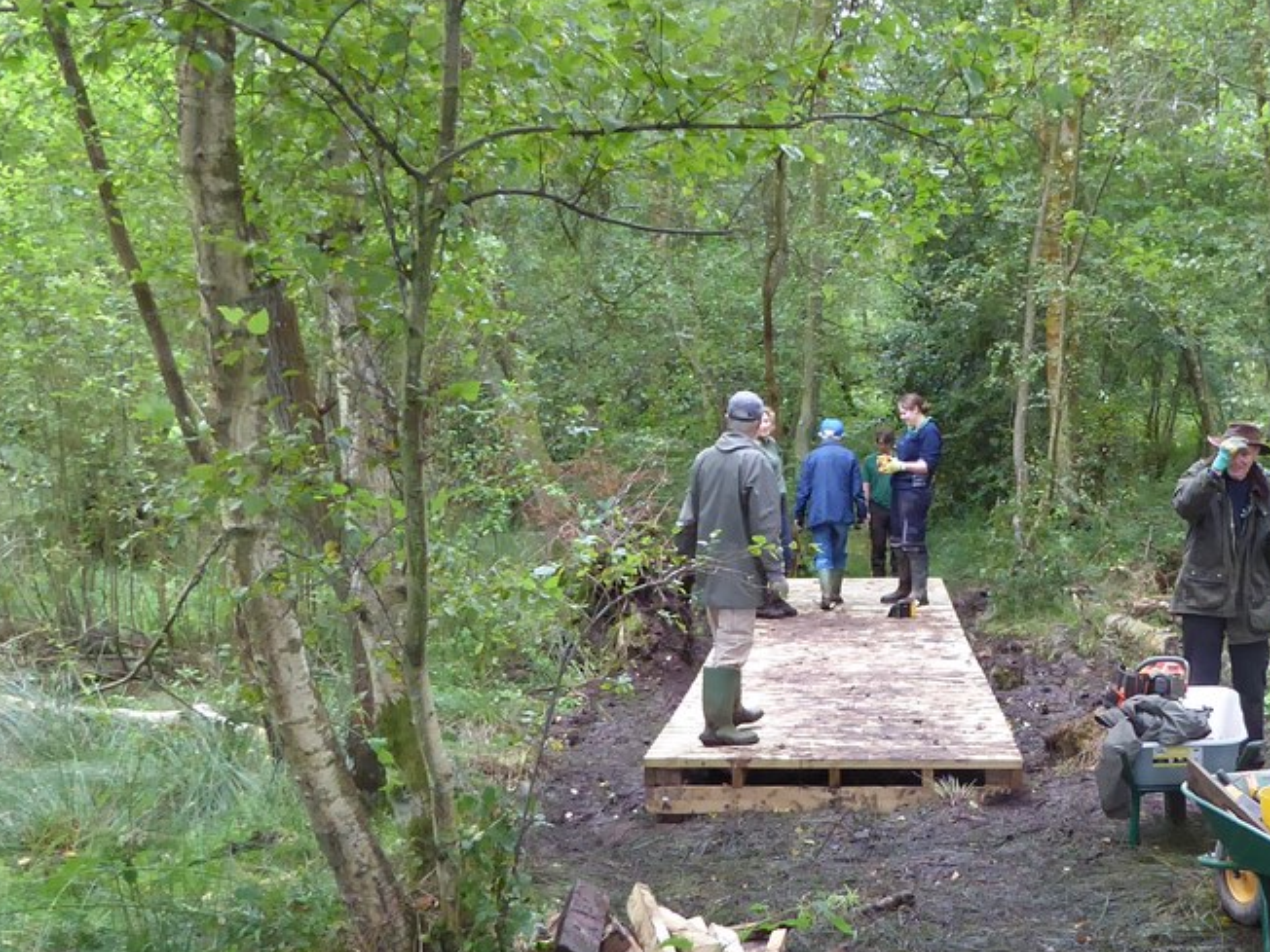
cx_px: 984
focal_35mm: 53
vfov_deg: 27.4
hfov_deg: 35.2
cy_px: 592
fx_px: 1944
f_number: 3.3
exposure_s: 1/30
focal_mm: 4.3
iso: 400
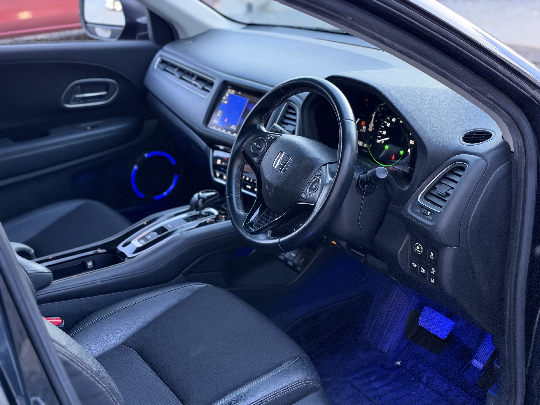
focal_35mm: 48
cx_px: 270
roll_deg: +1.7
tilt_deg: -22.4
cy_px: 202
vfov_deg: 30.3
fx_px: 749
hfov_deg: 39.7
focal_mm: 6.93
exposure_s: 1/30
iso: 640
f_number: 1.48
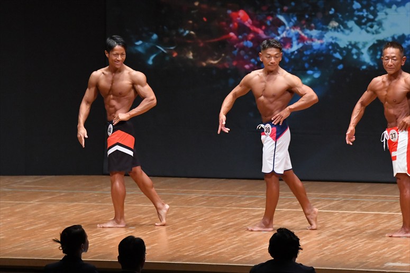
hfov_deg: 8.6
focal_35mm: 240
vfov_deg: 5.7
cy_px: 136
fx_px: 2732
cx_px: 205
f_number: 5.6
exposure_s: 1/400
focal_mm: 160
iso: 8000
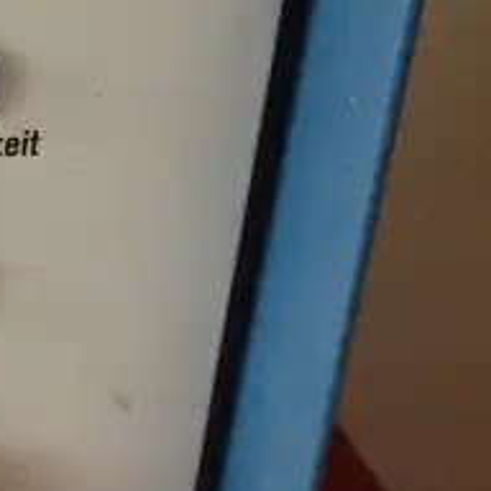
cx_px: -721
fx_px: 2584
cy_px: 151
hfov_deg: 9.5
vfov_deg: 10.8
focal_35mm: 161
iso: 50
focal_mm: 4.28
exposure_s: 1/30
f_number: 2.4
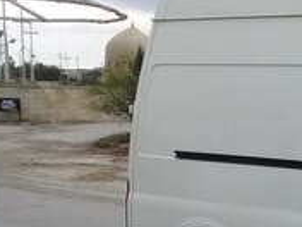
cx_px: 515
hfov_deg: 15.1
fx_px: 1012
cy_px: 230
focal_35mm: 116
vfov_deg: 12.6
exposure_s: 1/198
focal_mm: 3.3
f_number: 2.2
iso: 50
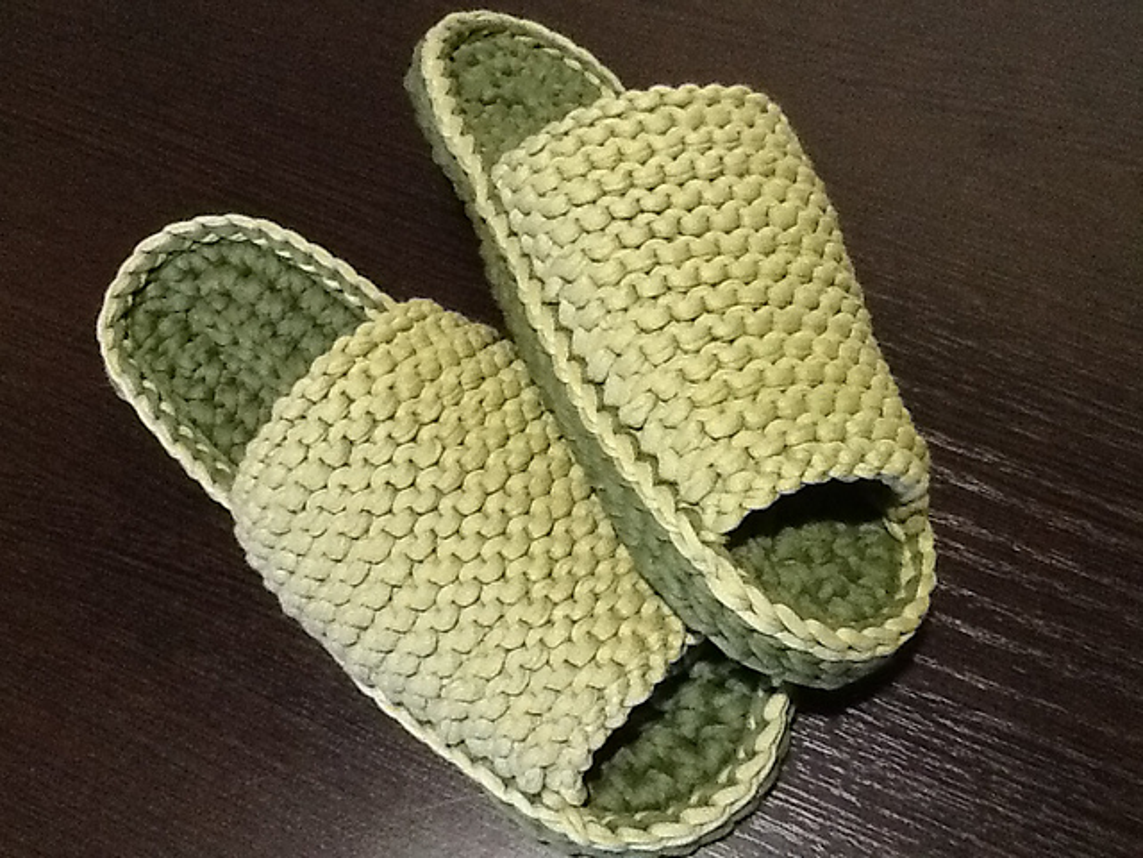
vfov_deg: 32.9
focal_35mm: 44
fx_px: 1453
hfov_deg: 42.9
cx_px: 572
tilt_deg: -62.2
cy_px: 429
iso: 320
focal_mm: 2.03
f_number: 2.4
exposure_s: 1/17
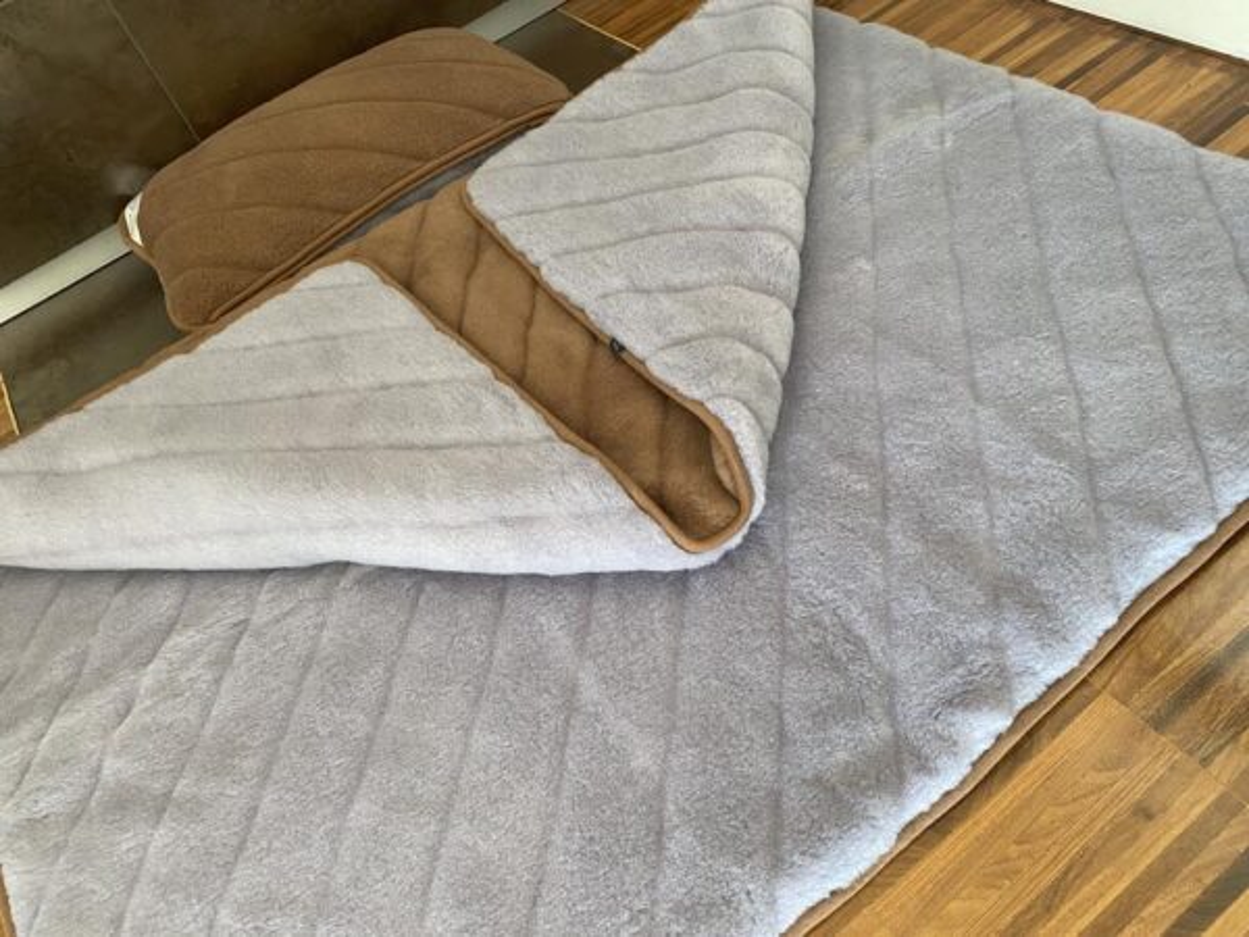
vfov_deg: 53.1
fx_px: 938
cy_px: 468
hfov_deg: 67.3
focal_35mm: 26
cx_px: 624
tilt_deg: -48.4
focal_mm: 4.25
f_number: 1.8
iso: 160
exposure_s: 1/60
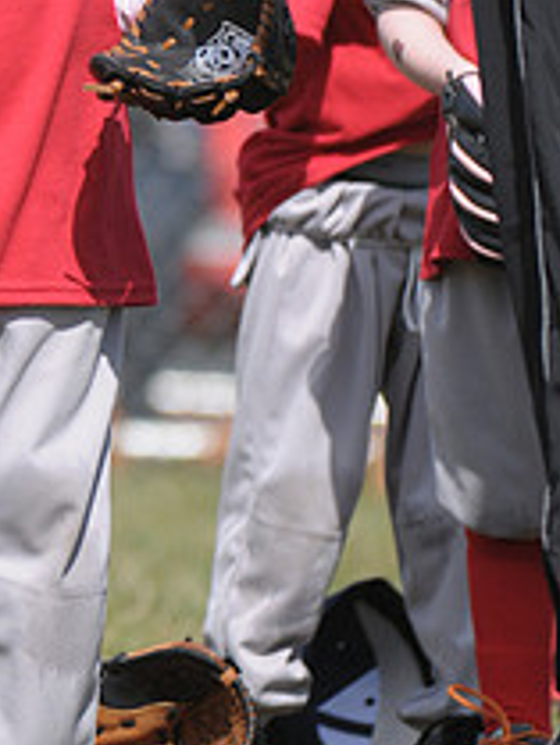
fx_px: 18941
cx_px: -62
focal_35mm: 879
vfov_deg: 2.3
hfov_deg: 1.7
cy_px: -239
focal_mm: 220
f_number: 4
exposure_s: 1/3200
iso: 400
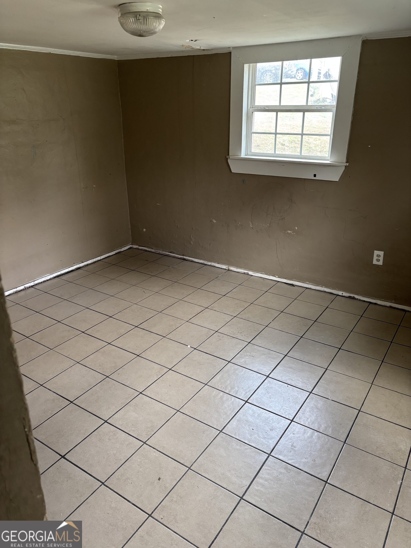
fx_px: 412
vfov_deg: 67.3
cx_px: 206
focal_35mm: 26
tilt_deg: -21.8
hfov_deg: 53.1
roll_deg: +0.1
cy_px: 274
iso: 160
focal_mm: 5.96
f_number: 1.6
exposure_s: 1/60
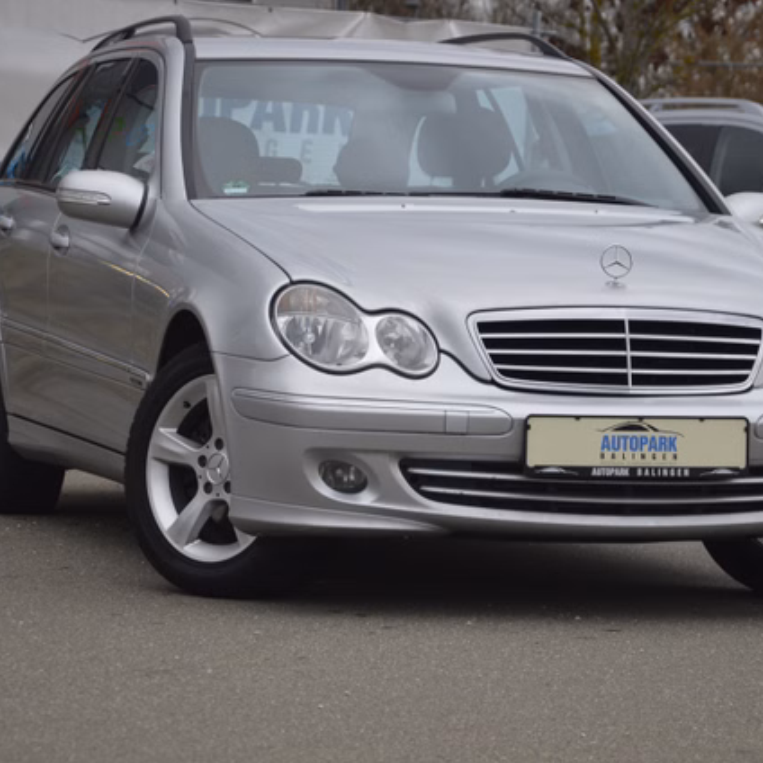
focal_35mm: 154
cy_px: 382
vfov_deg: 11.3
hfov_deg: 11.3
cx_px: 443
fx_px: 3840
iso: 500
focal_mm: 80
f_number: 5.3
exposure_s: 1/60
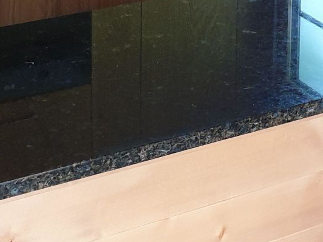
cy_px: -180
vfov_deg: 13.4
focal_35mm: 100
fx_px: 933
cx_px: 236
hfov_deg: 19.5
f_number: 2.4
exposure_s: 1/100
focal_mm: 4.3
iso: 320
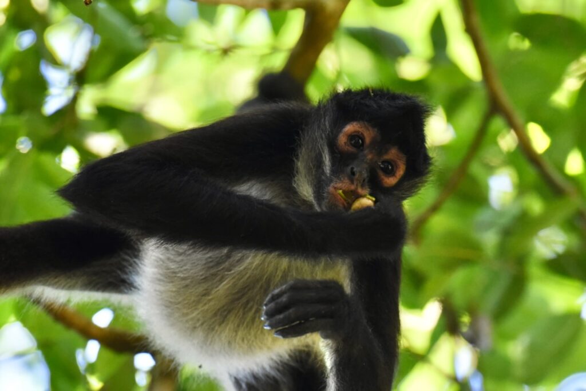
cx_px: 293
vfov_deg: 3.4
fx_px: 6512
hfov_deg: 5.2
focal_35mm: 400
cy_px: 196
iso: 3200
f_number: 7.1
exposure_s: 1/320
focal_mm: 400
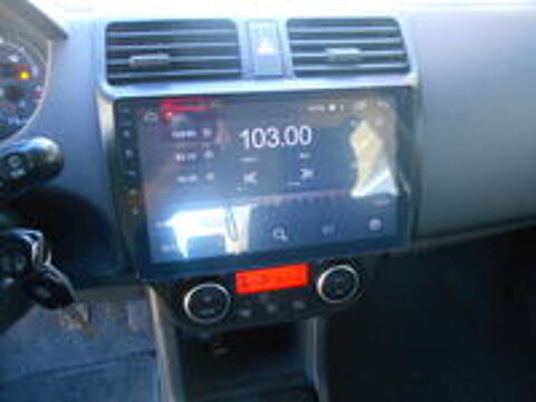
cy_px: 201
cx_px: 268
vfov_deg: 53.1
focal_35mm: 26
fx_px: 403
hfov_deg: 67.3
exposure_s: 1/30
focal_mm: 4.6
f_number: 3.2
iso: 400
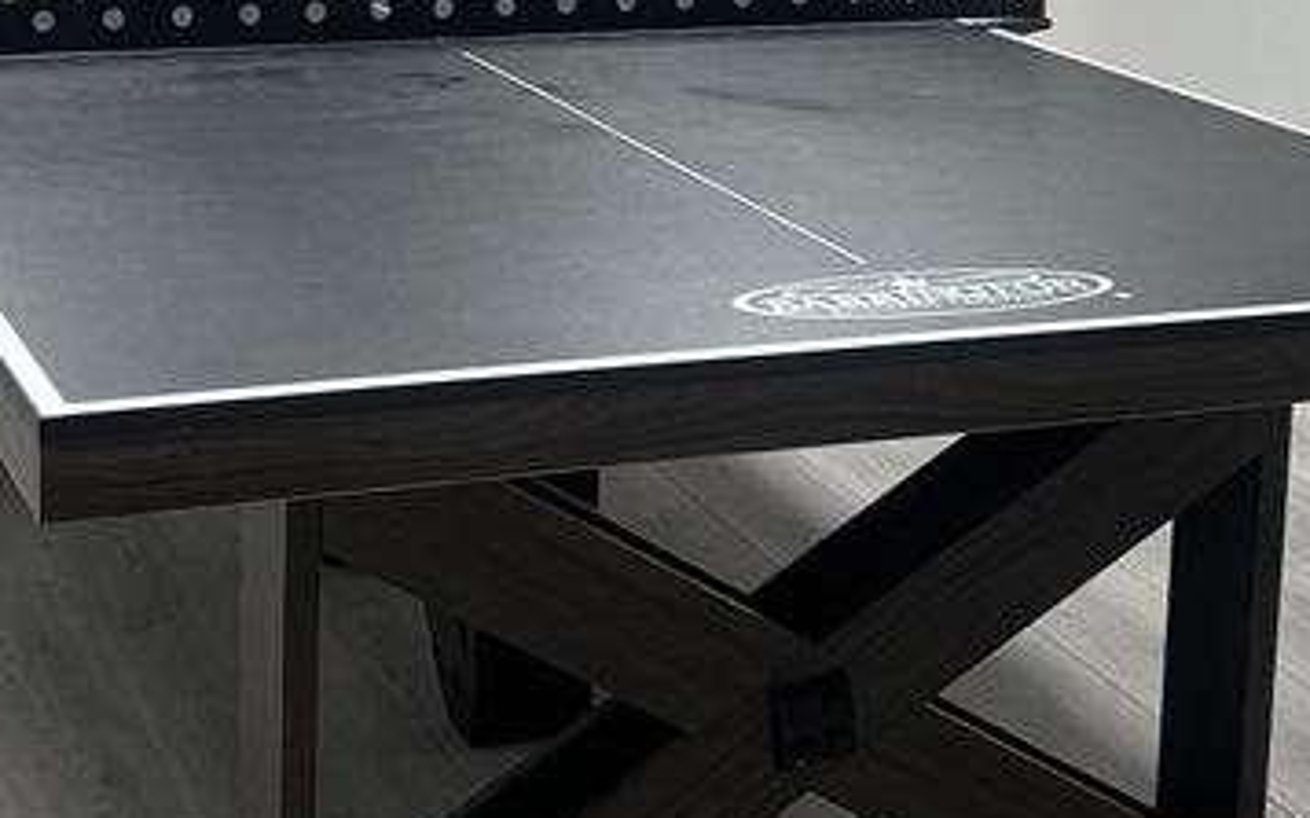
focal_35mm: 79
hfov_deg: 26.2
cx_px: 646
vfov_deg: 16.2
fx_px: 2820
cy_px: 44
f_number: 1.5
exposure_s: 1/120
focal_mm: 5.7
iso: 80
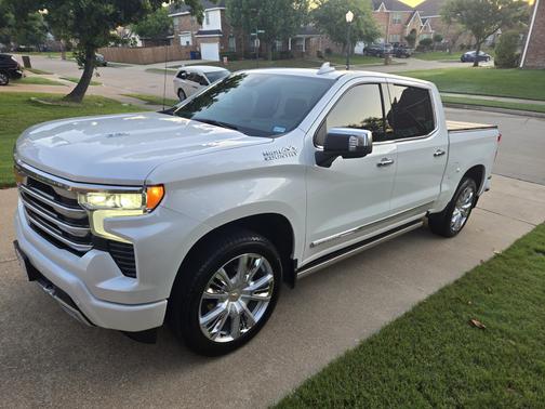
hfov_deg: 73.9
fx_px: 362
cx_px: 272
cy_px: 204
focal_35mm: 23
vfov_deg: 58.9
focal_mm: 5.4
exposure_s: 1/66
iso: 25
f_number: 1.8
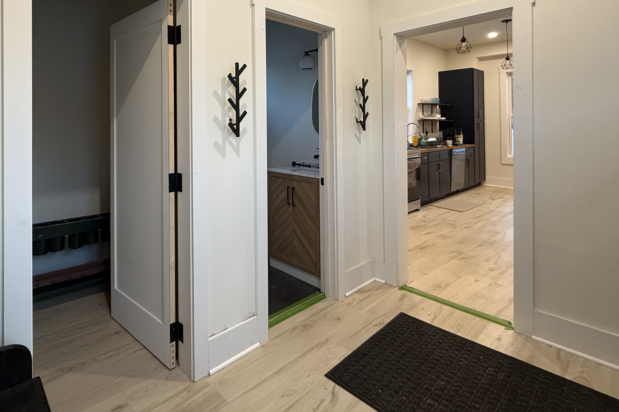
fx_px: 344
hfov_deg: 82.0
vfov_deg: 59.8
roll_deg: +0.5
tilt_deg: +1.0
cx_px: 223
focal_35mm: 20
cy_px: 124
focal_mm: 2.22
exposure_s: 1/60
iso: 250
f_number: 2.2
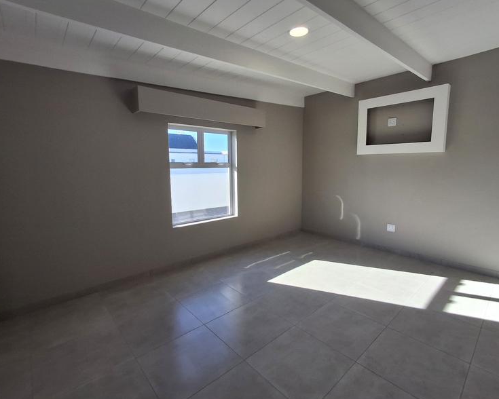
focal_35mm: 17
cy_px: 198
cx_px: 263
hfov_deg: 89.6
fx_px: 251
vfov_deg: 77.0
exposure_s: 1/417
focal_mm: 1.64
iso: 40
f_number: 2.2
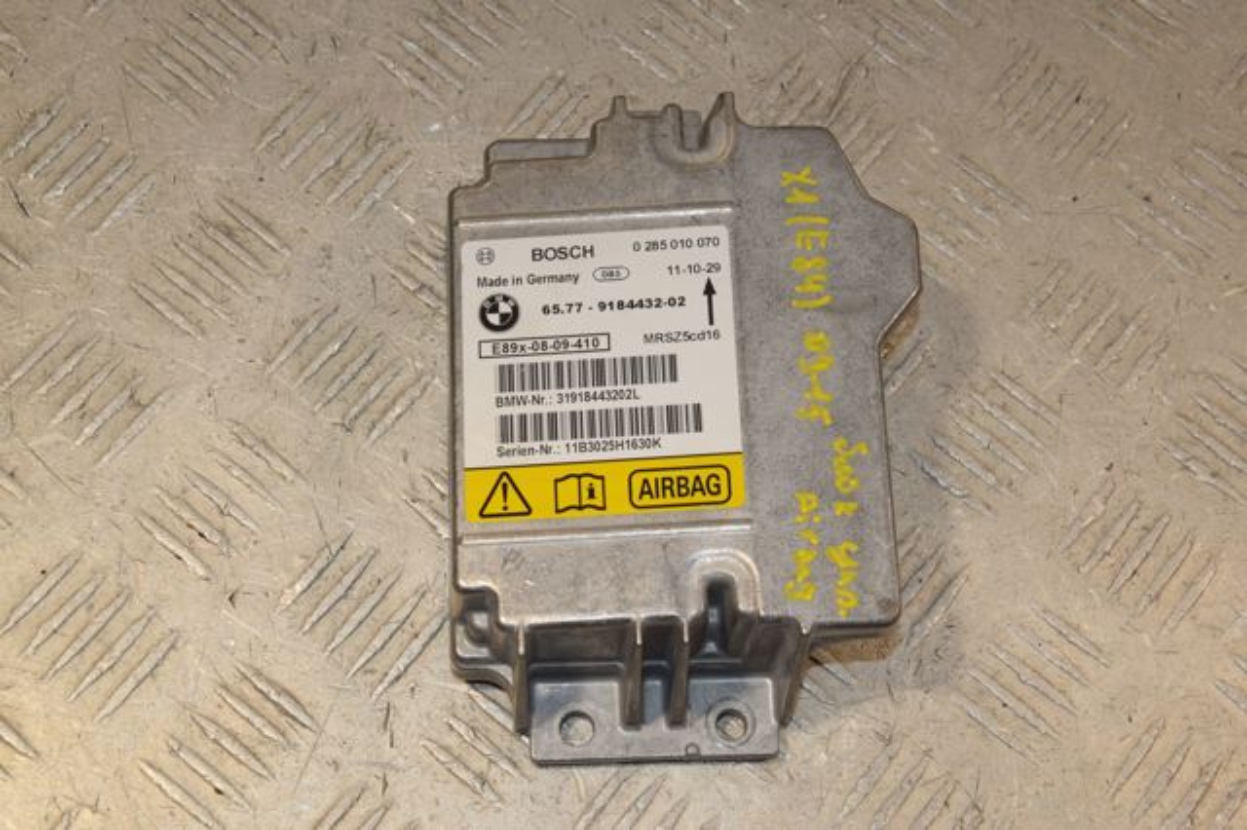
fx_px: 2337
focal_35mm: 68
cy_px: 415
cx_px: 624
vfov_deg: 20.1
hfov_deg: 29.9
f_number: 11
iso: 800
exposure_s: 1/200
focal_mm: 45
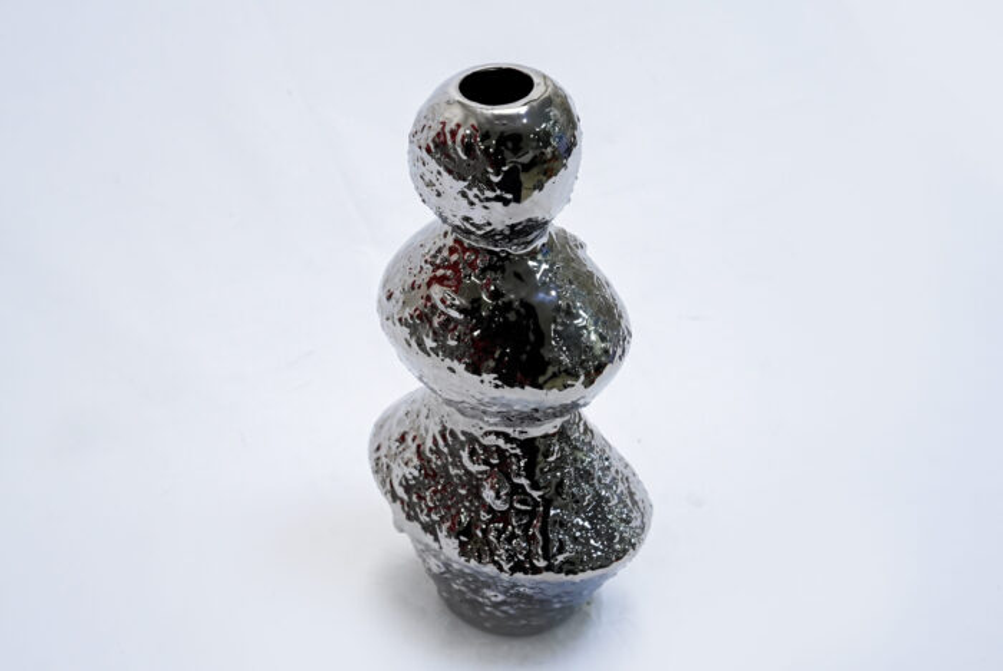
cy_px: 336
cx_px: 502
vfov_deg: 27.0
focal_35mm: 50
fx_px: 1394
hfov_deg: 39.6
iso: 3200
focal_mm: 50
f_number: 13
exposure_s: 1/125
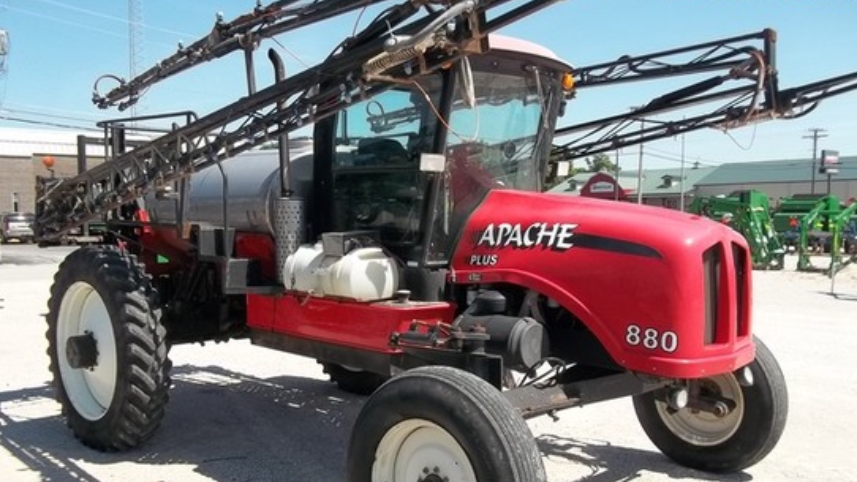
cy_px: 288
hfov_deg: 56.6
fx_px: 795
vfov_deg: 33.6
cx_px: 428
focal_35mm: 35
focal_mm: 5.7
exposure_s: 1/125
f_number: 8.8
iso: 80
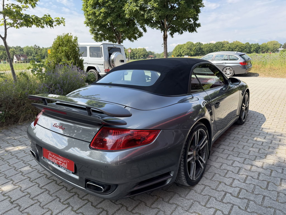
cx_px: 143
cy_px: 108
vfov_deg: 56.8
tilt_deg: -12.8
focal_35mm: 24
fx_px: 198
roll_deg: +1.7
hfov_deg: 71.6
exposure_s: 1/2000
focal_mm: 6.76
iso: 100
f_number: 1.78
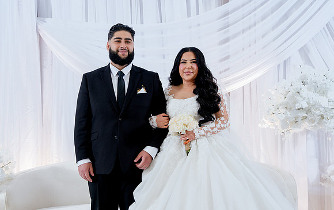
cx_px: 150
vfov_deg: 24.4
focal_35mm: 53
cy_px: 124
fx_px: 485
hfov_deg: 38.0
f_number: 2.8
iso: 800
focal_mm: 47
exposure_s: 1/160
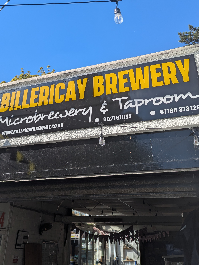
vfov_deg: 52.9
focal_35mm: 34
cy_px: 89
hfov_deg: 41.8
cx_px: 84
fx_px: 260
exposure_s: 1/2137
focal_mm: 6.81
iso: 50
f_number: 1.85
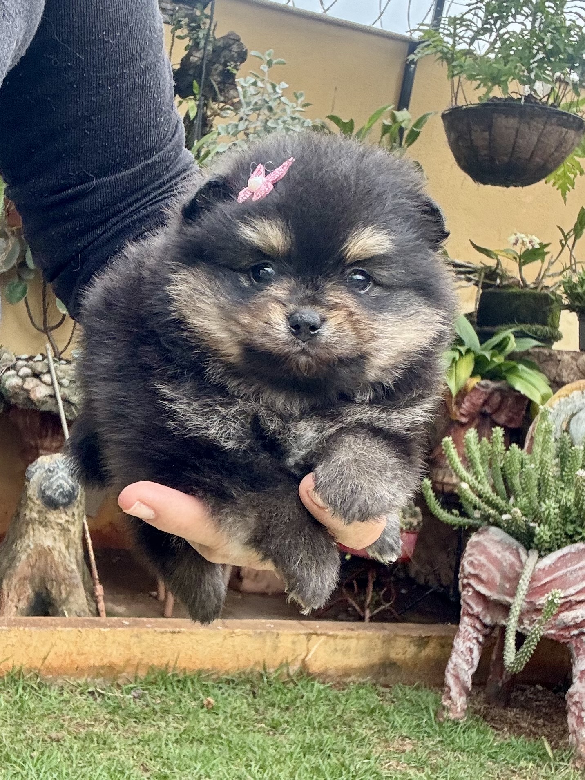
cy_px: 390
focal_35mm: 30
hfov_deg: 46.8
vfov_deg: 60.0
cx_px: 292
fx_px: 676
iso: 80
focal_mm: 2.69
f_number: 1.9
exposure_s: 1/60
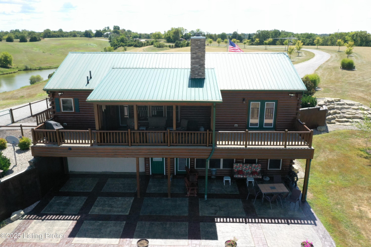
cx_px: 186
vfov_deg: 46.4
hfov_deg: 65.5
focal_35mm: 28
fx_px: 289
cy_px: 124
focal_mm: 10.26
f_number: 7.1
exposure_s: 1/1000
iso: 800
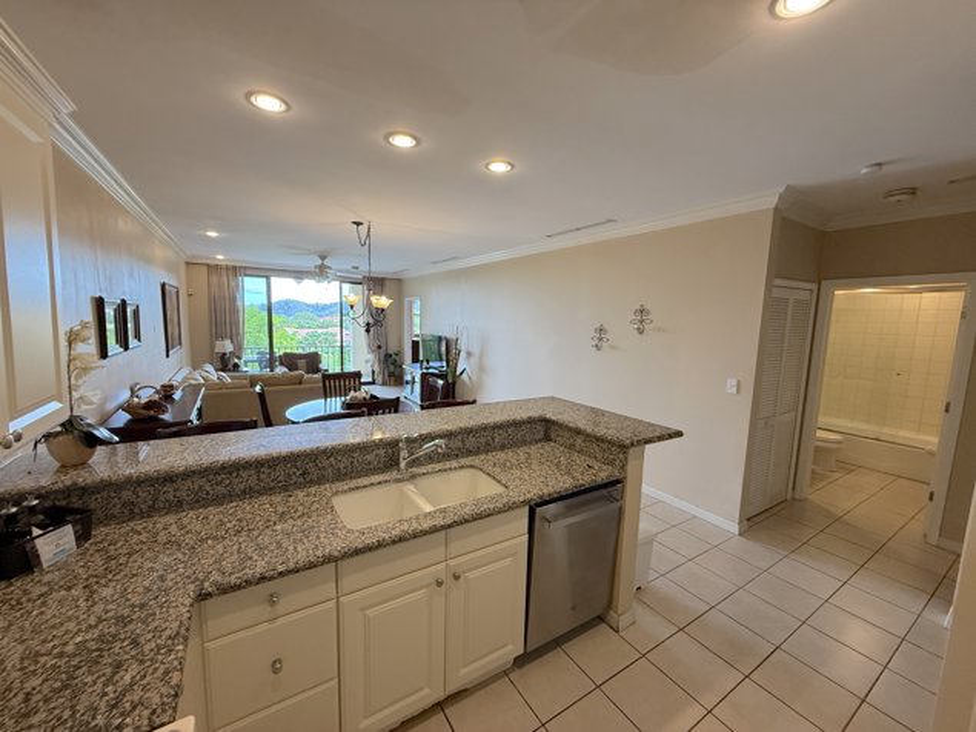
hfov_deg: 102.1
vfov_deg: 85.7
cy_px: 366
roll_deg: -0.9
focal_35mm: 14
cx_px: 488
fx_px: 395
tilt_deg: -5.7
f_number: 2.2
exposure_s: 1/120
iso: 200
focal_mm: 2.22
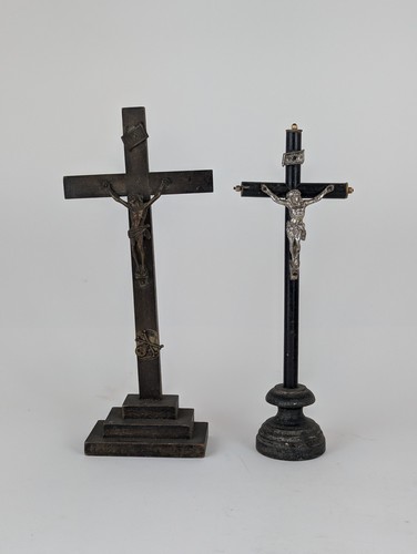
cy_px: 277
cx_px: 208
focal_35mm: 48
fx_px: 770
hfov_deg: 30.3
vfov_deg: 39.6
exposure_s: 1/213
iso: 67
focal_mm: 6.81
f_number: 1.85
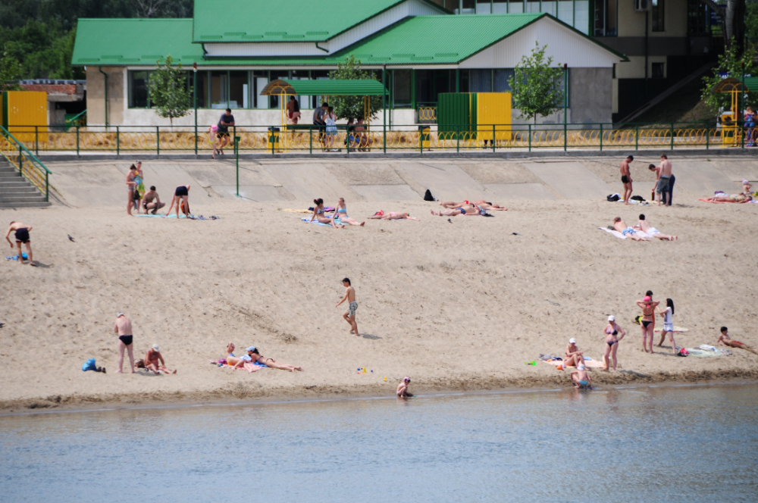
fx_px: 6308
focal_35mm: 300
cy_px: 252
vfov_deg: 4.6
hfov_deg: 6.9
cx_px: 379
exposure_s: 1/1250
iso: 320
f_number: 7.1
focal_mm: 200
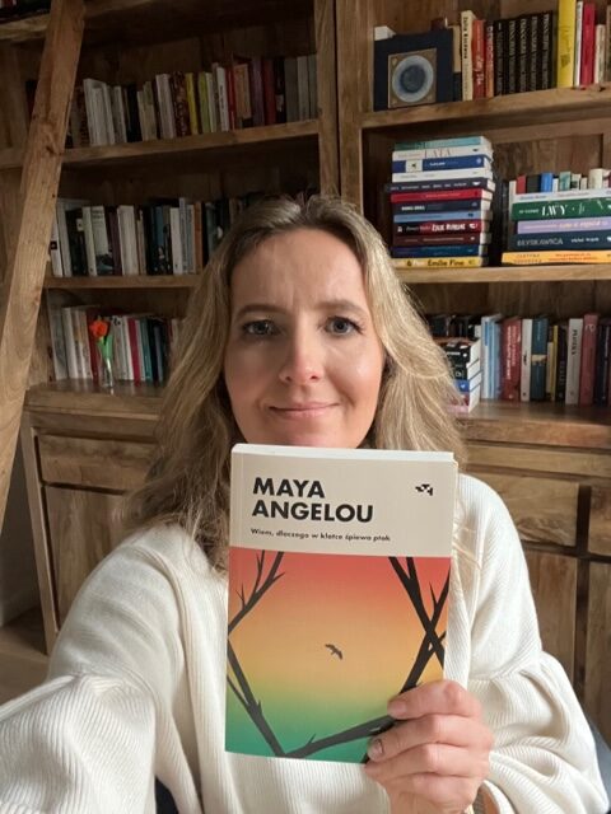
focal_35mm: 30
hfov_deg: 46.8
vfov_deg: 60.0
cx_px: 306
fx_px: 706
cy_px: 407
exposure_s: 1/21
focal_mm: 2.71
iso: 800
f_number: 2.2
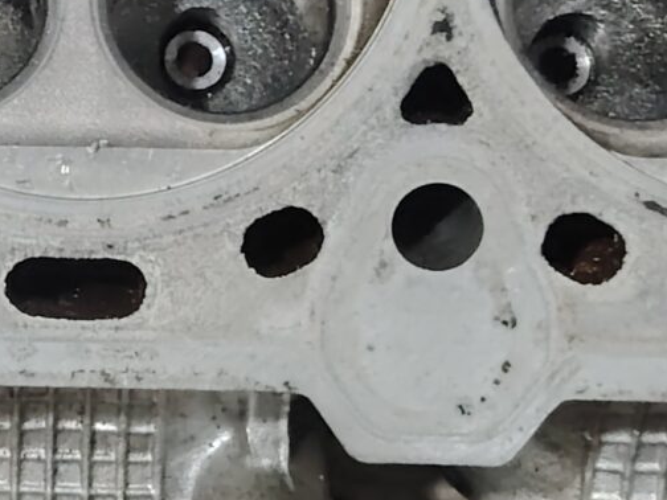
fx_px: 2351
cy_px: -124
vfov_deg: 11.9
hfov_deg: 15.4
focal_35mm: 122
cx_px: -177
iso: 7552
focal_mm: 5.25
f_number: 1.75
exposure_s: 1/100
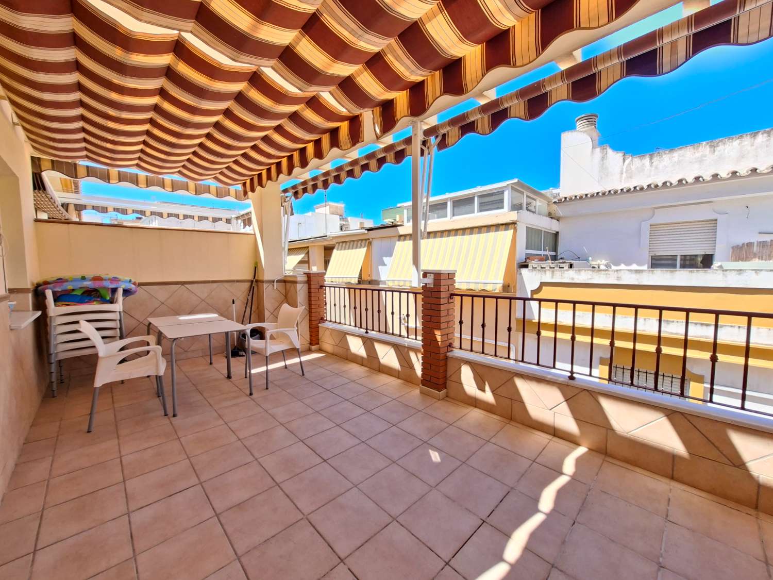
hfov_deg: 106.2
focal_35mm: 13
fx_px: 290
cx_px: 386
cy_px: 290
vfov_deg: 89.9
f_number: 2.2
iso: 40
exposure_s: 1/161
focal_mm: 1.74
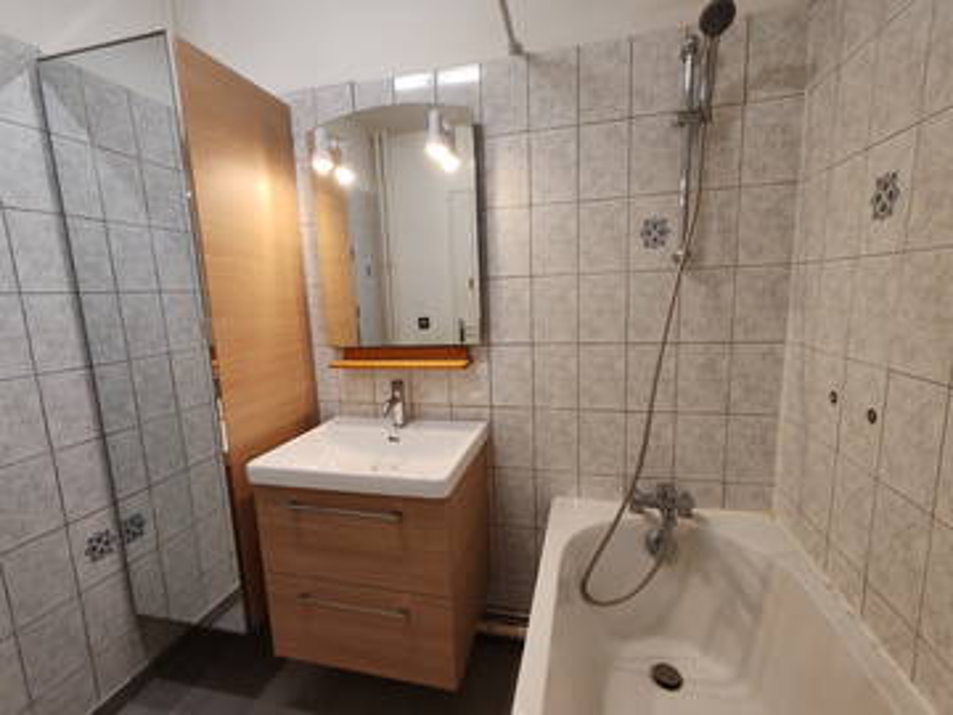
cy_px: 358
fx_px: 440
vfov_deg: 78.1
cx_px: 476
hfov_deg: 94.5
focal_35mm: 16
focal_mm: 1.96
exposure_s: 1/33
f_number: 2.2
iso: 125
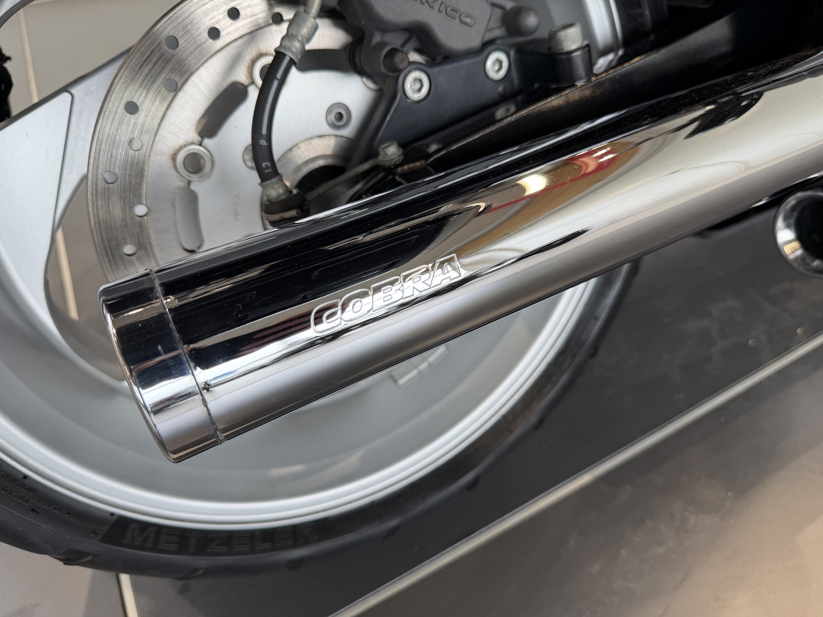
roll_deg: +4.9
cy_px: 308
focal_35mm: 24
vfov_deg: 56.8
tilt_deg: -42.2
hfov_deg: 71.6
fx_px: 571
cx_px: 412
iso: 64
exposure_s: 1/100
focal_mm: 6.76
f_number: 1.78
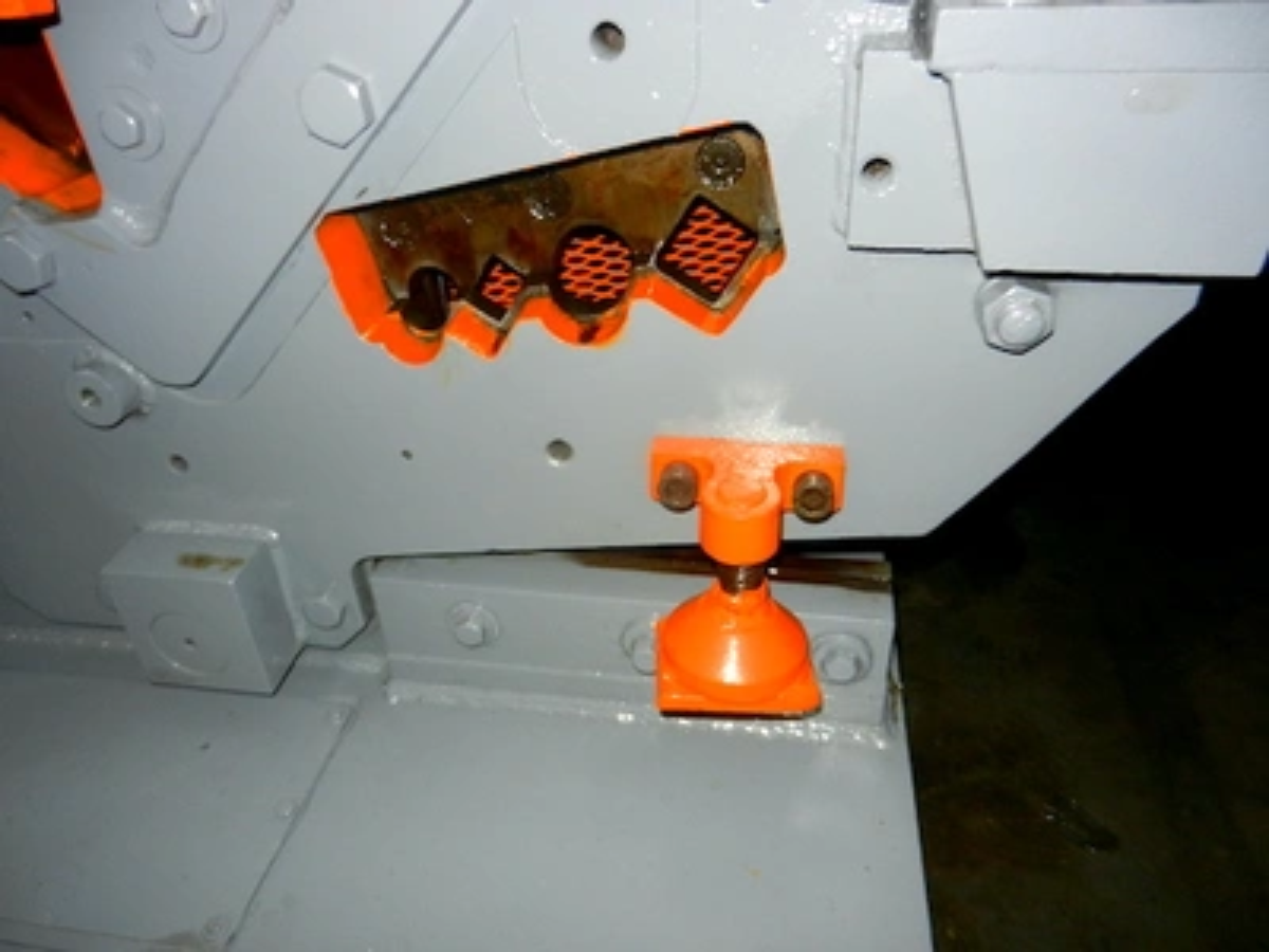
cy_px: 476
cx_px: 634
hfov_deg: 69.4
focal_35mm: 25
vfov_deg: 54.9
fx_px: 916
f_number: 7
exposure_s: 1/30
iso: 200
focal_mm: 4.5
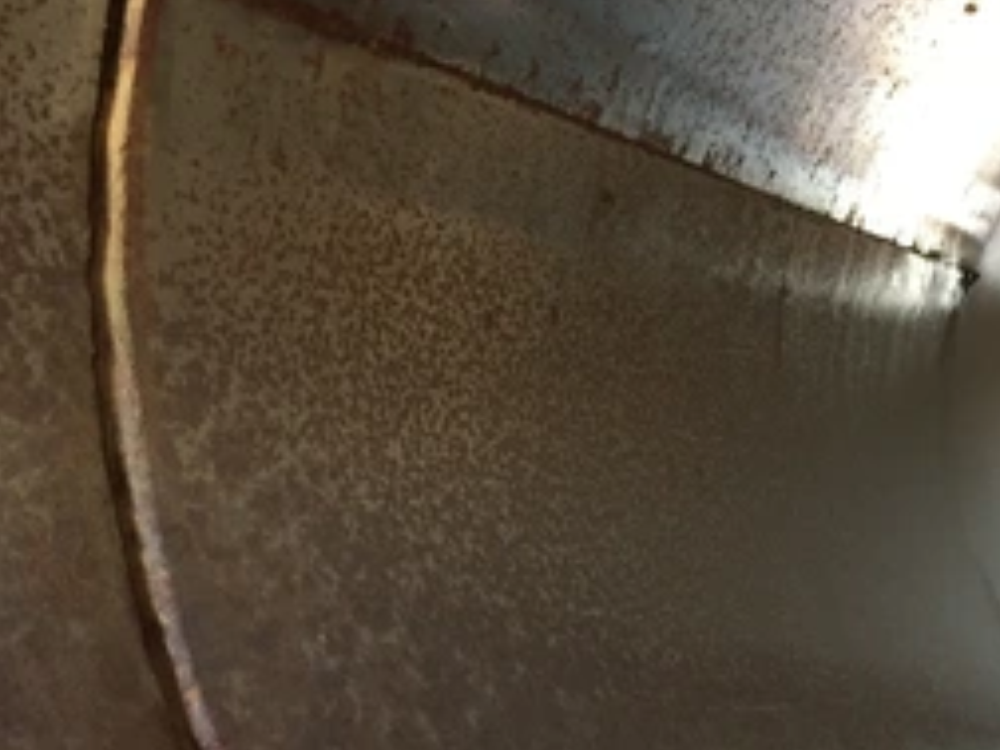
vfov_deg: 31.4
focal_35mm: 46
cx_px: 563
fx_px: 1329
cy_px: 460
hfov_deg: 41.2
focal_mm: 4.15
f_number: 2.2
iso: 250
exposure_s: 1/30
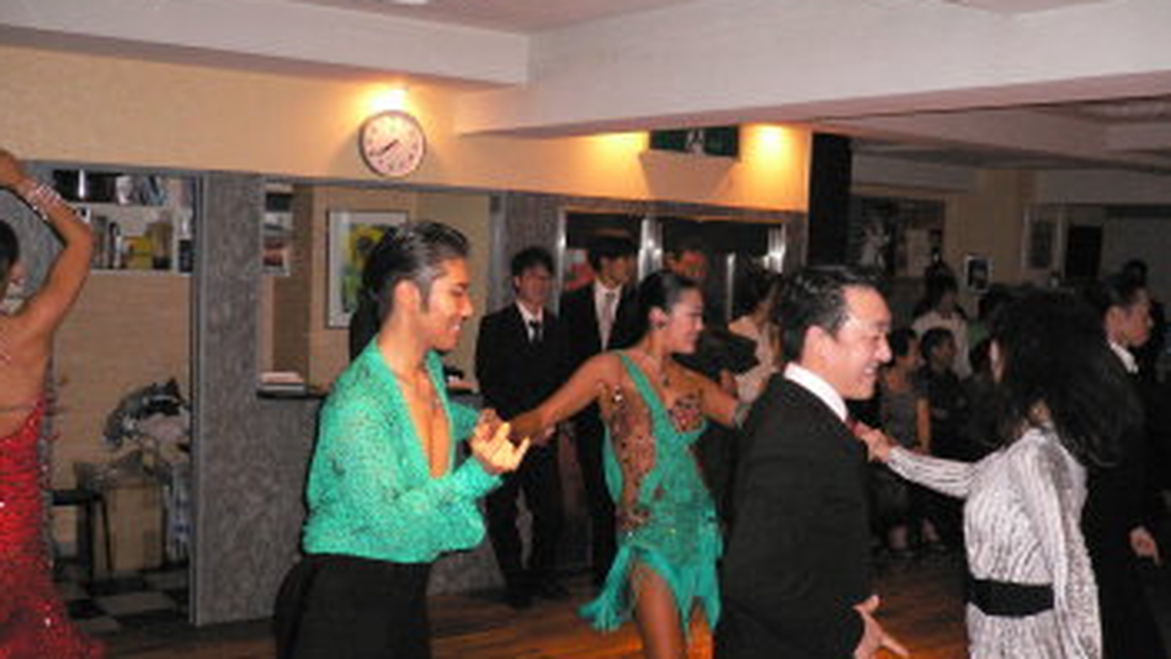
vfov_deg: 30.4
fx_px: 1211
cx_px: 582
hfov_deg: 51.6
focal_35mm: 39
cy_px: 353
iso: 400
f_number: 2.8
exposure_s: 1/60
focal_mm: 5.8
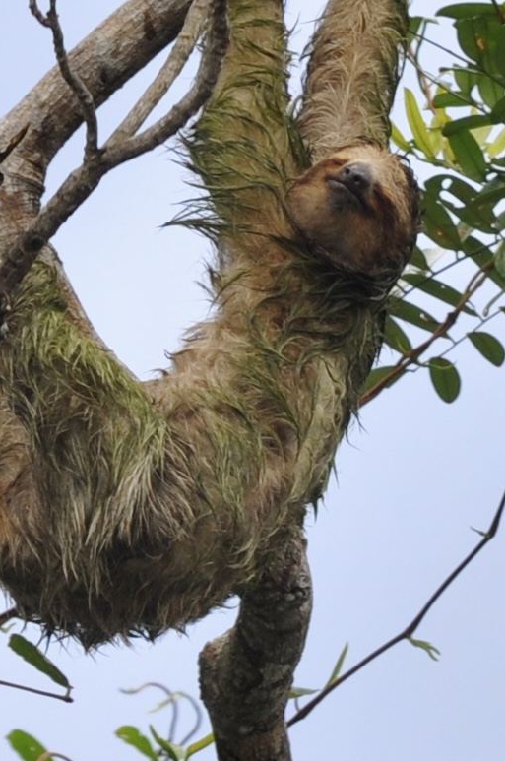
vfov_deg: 5.1
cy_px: 235
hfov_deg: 3.4
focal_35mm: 401
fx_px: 8464
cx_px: 194
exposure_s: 1/640
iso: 200
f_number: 6.3
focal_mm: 170
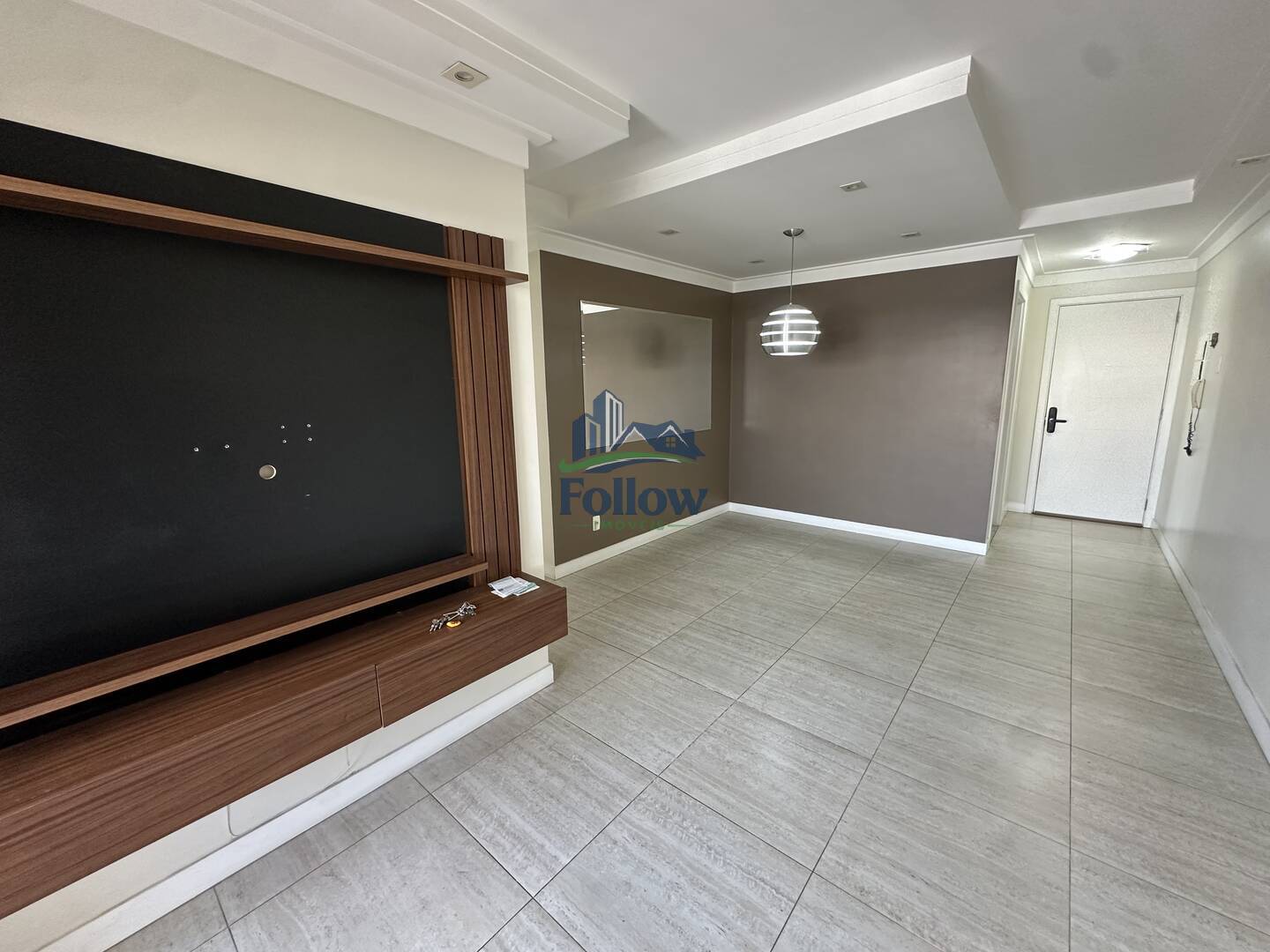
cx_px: 635
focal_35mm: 14
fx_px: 514
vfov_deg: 85.7
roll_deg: +1.2
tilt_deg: -10.7
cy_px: 476
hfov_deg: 102.1
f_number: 2.2
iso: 250
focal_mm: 2.22
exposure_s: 1/60
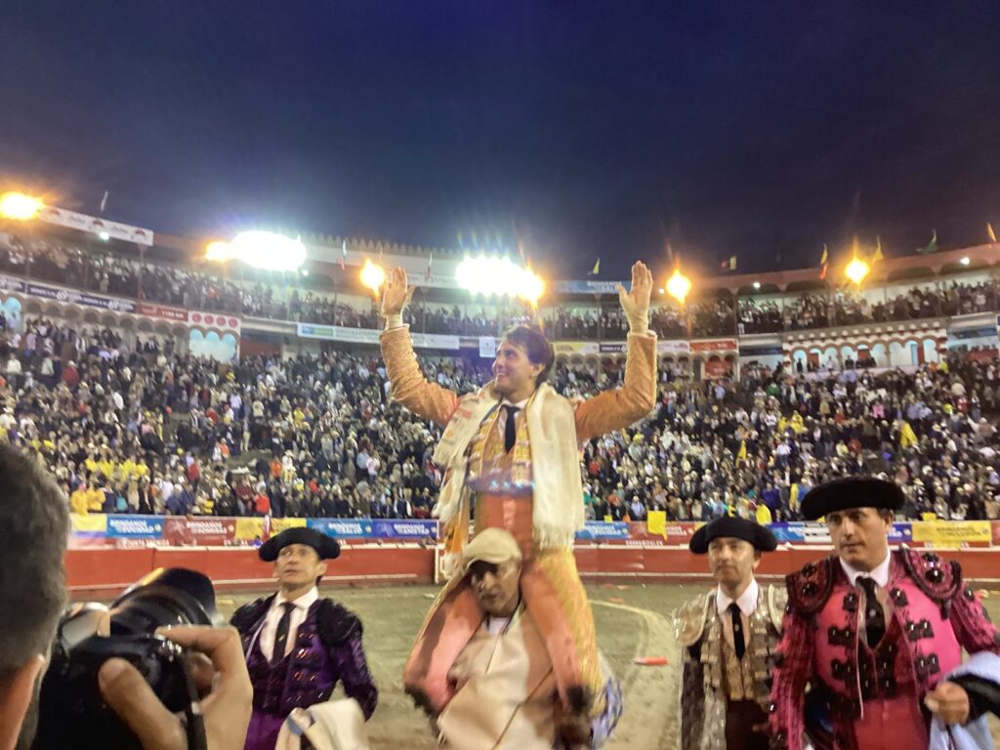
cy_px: 375
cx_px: 500
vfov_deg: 45.4
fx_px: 896
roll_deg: +0.2
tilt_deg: +13.4
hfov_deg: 58.4
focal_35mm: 31
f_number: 2.4
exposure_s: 1/33
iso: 250
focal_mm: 3.3
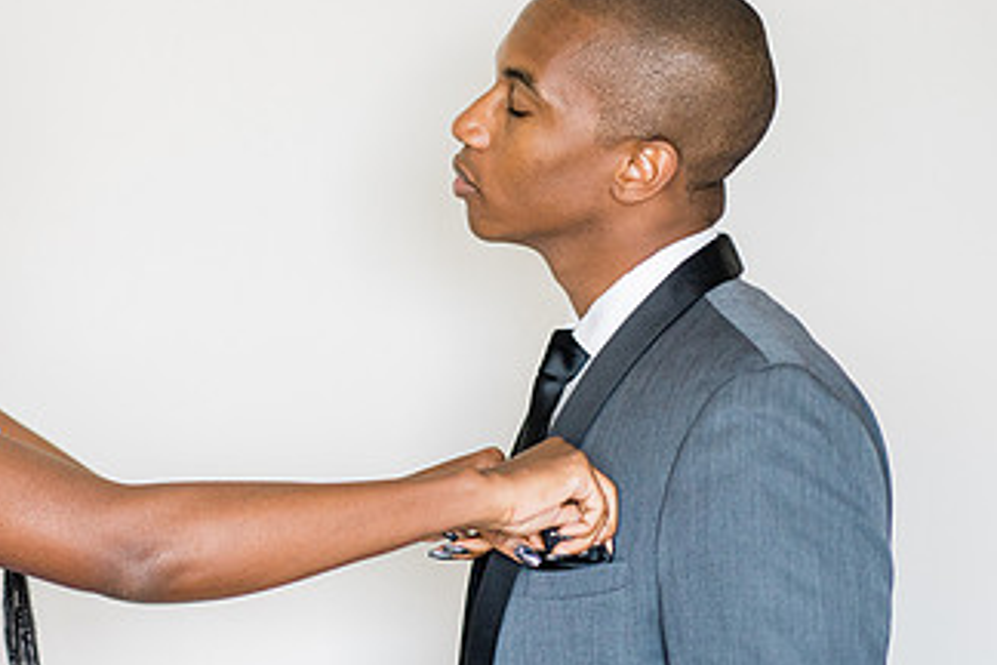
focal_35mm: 152
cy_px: 383
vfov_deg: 9.0
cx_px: 348
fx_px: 4209
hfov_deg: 13.5
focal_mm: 85
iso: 800
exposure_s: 1/160
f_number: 2.2
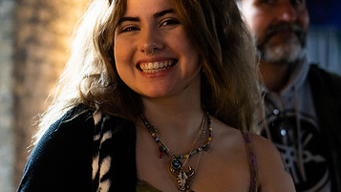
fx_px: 769
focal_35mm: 85
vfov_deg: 14.2
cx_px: 95
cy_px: 102
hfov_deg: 24.8
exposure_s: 1/200
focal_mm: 50
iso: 2500
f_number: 2.2
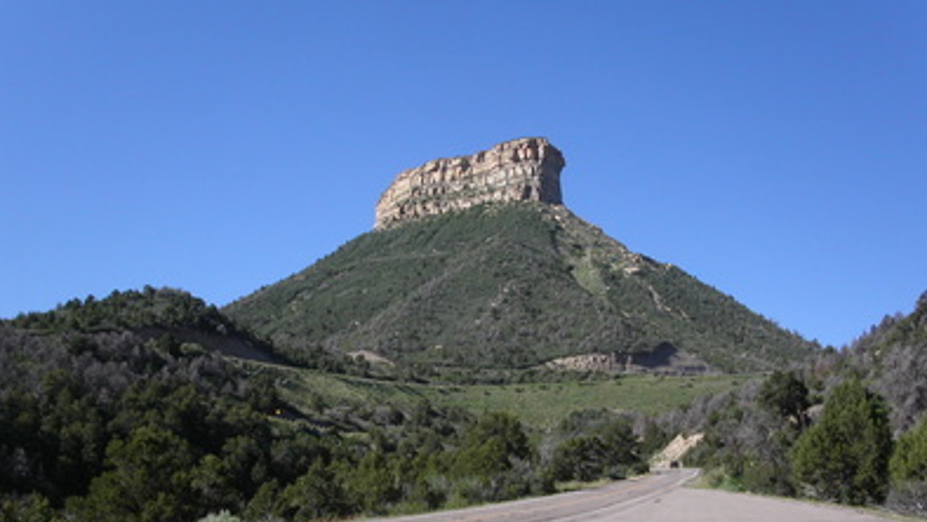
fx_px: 1033
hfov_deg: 48.3
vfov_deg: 28.3
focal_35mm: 42
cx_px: 466
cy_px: 322
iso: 100
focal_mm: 7.8
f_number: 8
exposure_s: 1/250
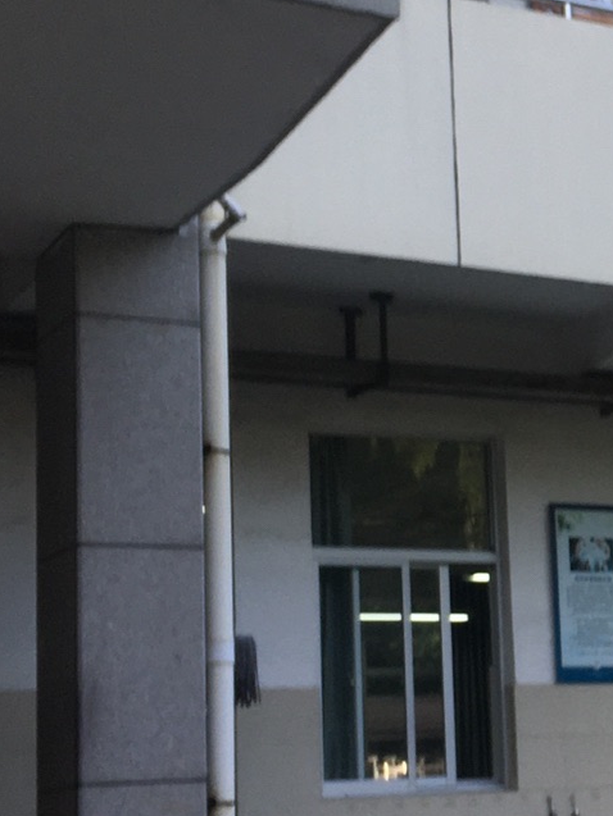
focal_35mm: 91
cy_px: 420
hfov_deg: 15.1
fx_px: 2148
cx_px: 916
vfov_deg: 21.5
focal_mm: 4.15
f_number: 2.2
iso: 25
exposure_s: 1/238
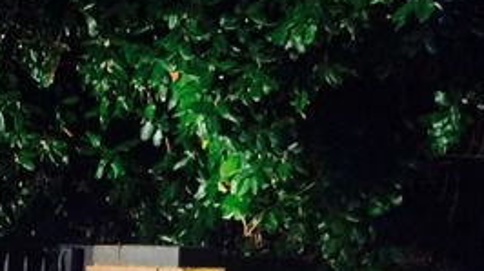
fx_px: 1372
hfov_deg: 18.1
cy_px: 414
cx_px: -220
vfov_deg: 10.8
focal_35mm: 107
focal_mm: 4.15
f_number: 2.2
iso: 320
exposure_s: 1/24
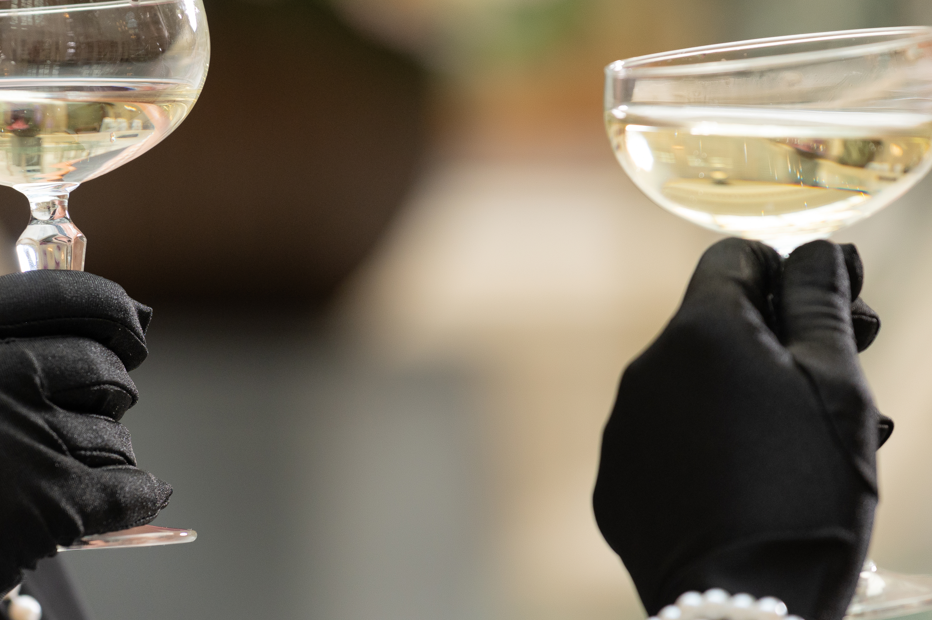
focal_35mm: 305
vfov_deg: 4.5
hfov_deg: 6.8
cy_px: 275
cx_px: 393
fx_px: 7891
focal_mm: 200
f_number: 4.5
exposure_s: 1/200
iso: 1250
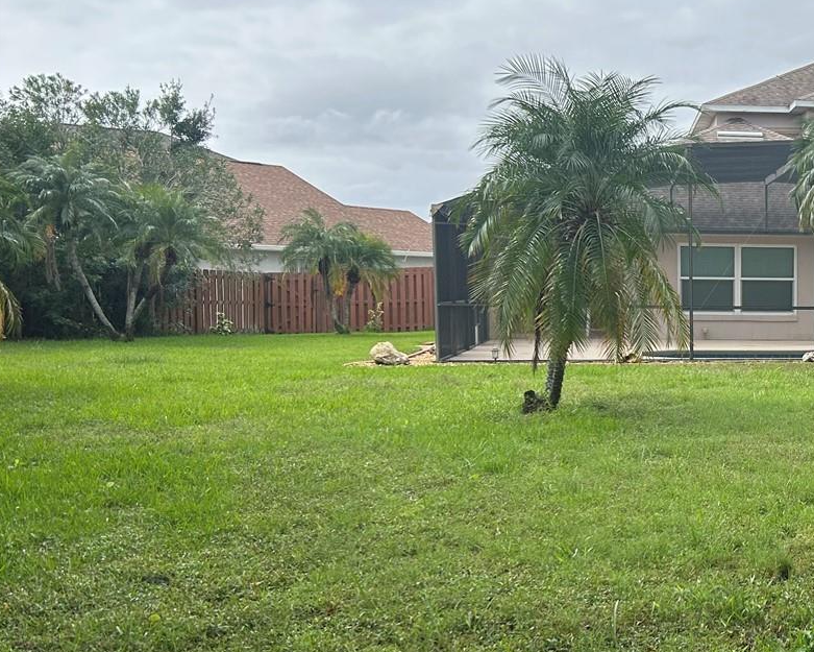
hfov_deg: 32.8
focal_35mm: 52
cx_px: 827
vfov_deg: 29.1
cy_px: 383
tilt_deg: -4.8
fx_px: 1253
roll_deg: -0.8
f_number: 1.5
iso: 50
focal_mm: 5.7
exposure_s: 1/4115
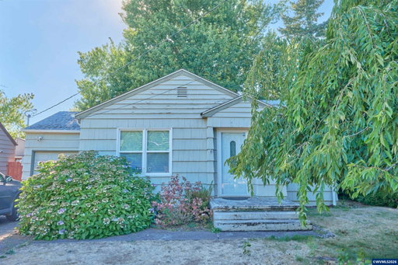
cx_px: 199
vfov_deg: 53.1
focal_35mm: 24
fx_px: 265
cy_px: 132
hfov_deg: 73.8
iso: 400
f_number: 7.1
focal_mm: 16
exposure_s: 1/125
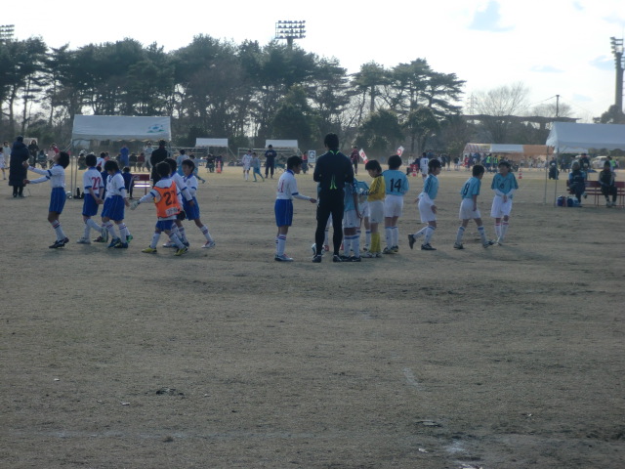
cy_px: 234
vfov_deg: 14.1
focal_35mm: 105
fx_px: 1896
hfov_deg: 18.7
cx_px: 312
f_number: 5.6
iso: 64
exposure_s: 1/400
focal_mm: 18.9
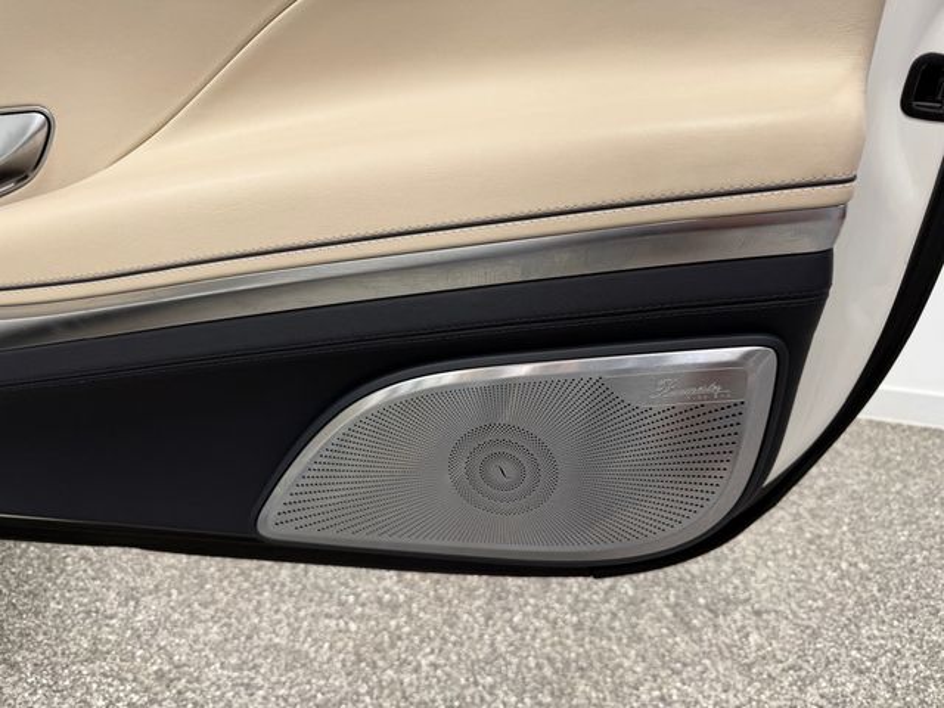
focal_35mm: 24
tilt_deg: -23.3
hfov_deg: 71.6
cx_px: 472
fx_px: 654
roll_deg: -1.1
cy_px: 354
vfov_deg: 56.8
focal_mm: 6.76
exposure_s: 1/140
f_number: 1.78
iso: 64
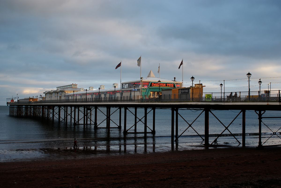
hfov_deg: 43.6
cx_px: 140
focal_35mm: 45
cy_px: 94
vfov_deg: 29.9
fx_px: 352
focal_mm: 30
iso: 100
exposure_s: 1/50
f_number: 5
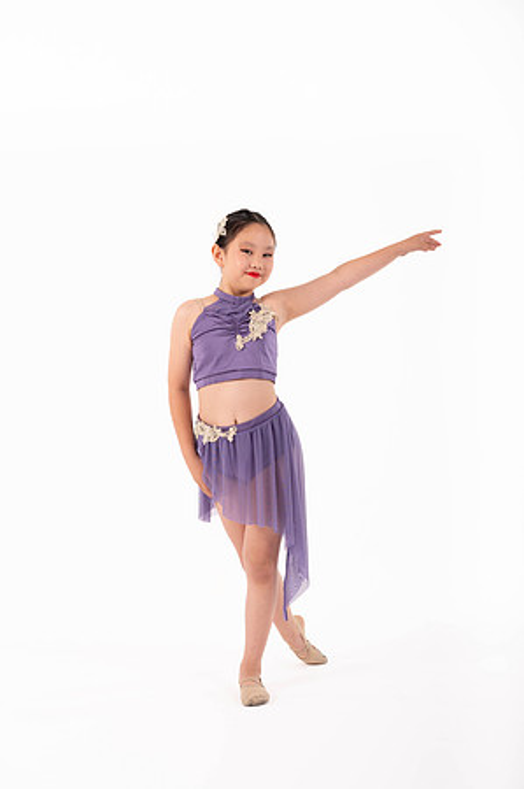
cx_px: 262
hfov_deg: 19.4
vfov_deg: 28.9
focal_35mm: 70
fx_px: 1532
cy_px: 394
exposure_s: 1/200
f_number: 8
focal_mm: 70
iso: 200
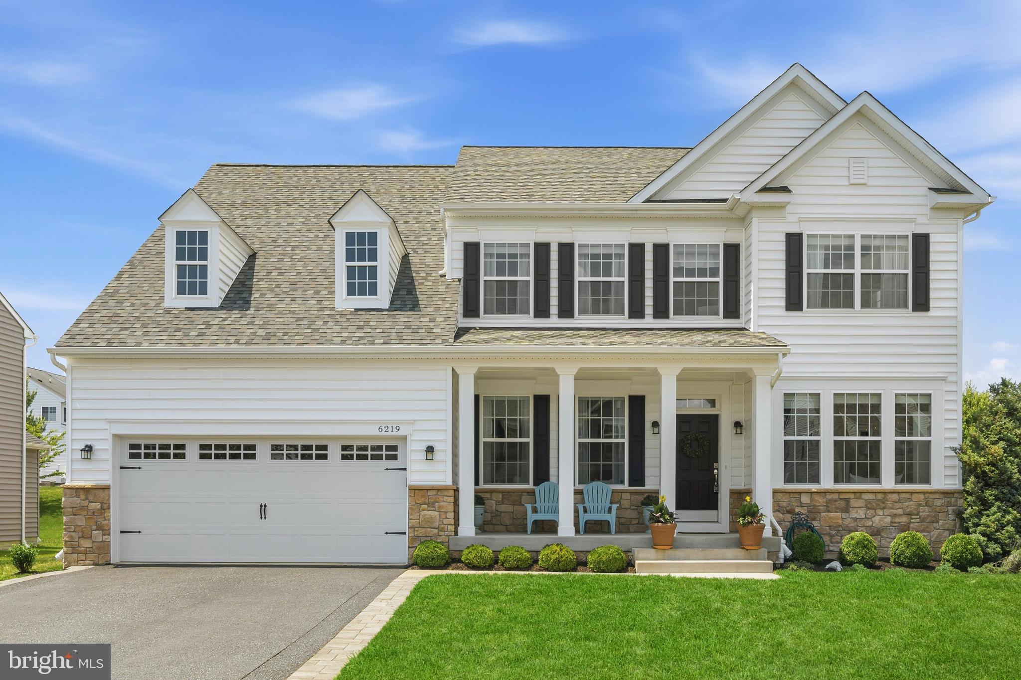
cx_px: 510
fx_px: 794
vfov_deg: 46.4
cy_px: 340
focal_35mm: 28
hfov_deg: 65.5
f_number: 8
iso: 200
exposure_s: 1/250
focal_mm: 19
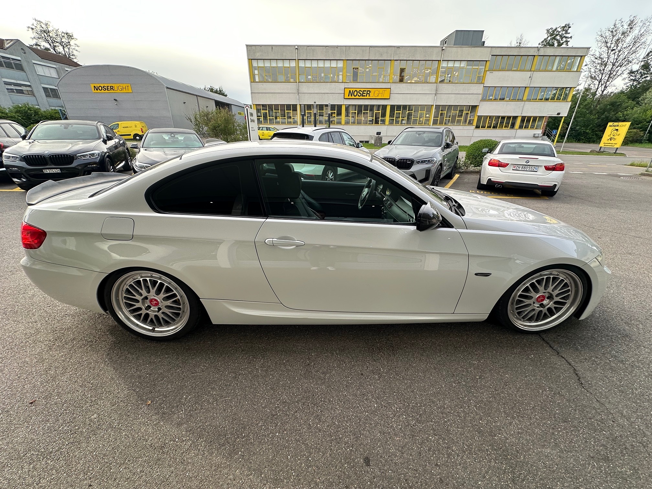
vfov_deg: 85.7
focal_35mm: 14
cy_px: 244
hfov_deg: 102.1
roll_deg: +0.3
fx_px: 264
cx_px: 326
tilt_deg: -23.3
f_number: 2.2
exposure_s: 1/178
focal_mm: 2.22
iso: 40
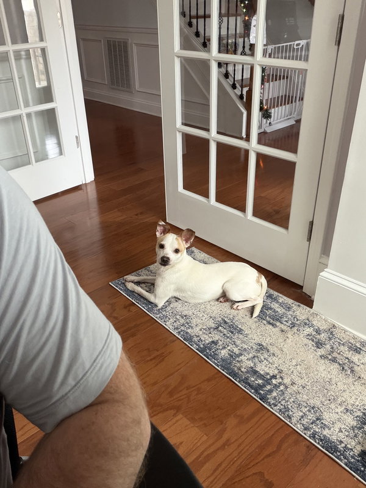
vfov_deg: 60.0
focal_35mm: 30
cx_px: 183
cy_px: 244
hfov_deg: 46.8
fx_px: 423
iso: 250
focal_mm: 2.71
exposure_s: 1/60
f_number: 1.9
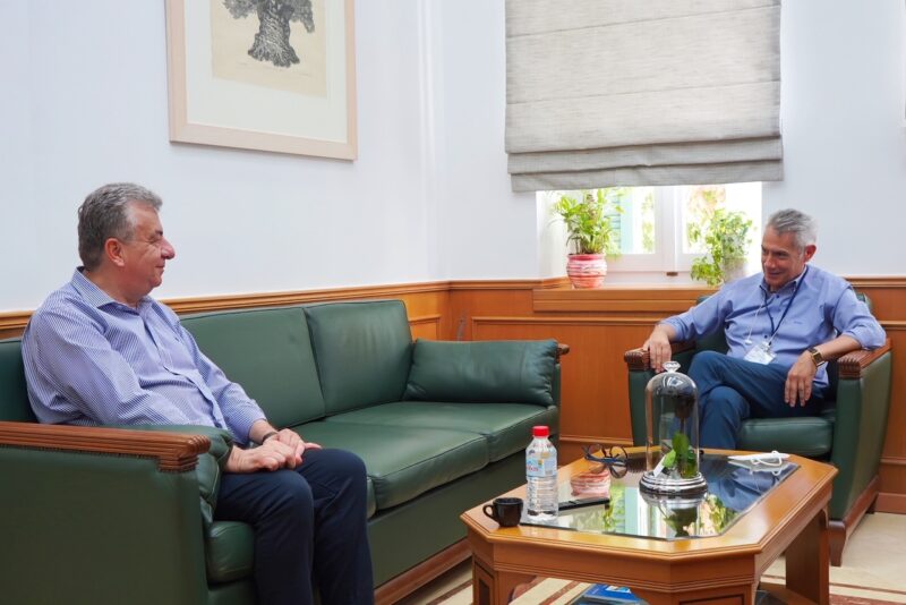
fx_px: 1057
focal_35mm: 42
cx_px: 453
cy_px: 302
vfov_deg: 31.9
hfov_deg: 46.4
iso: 800
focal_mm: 28
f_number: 4
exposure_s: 1/160
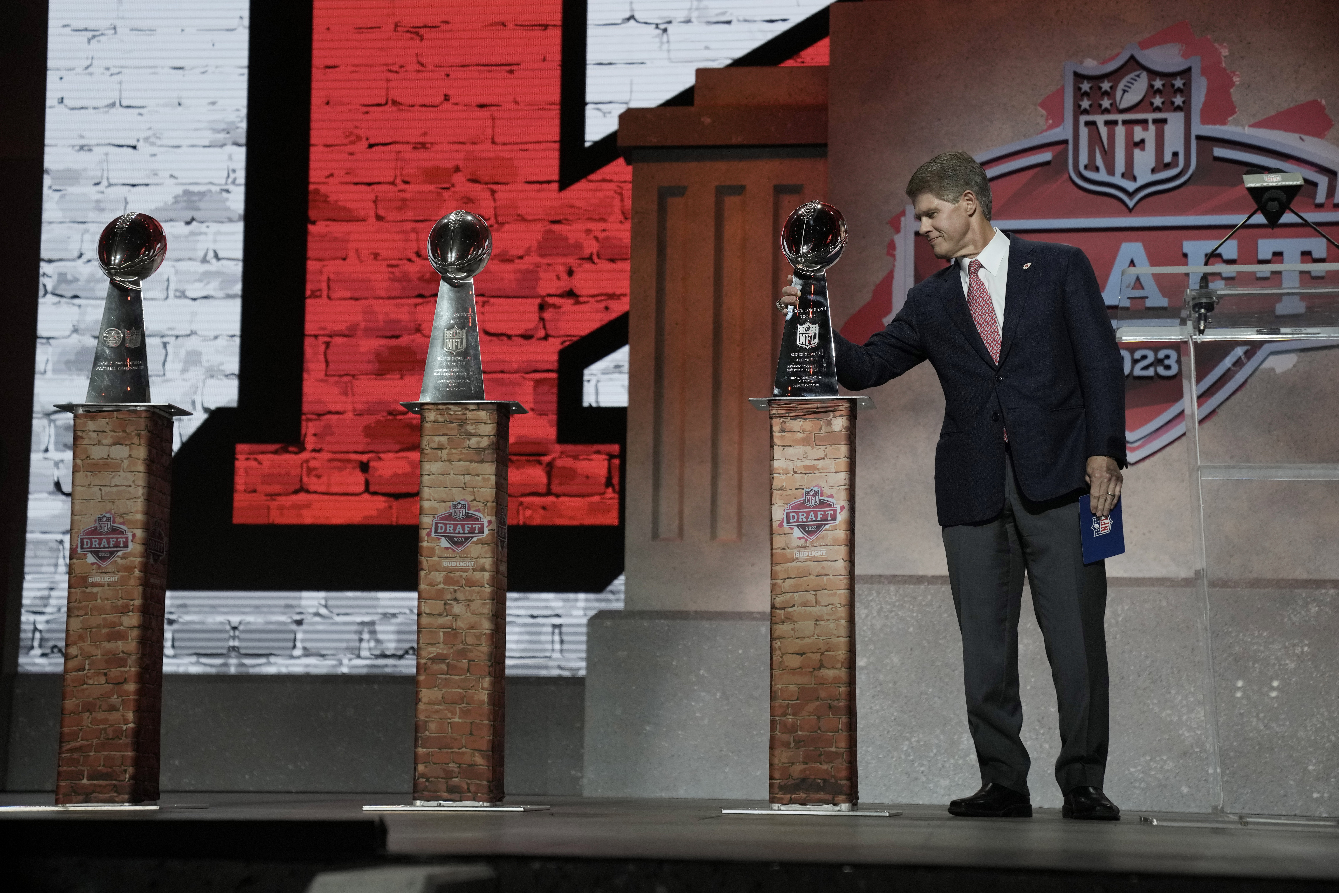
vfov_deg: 19.5
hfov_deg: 28.8
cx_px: 670
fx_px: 2603
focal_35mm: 70
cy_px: 446
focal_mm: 70
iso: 2000
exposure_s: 1/1000
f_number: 4
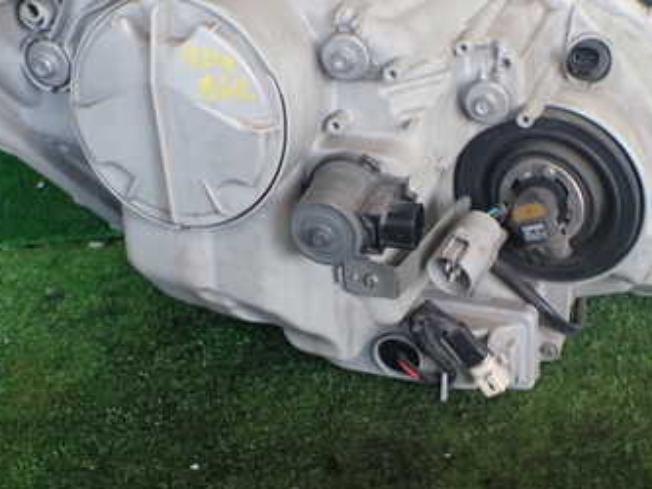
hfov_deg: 35.5
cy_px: 143
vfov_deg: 26.8
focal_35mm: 54
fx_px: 1017
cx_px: 354
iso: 250
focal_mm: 5.4
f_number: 2.3
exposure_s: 1/125
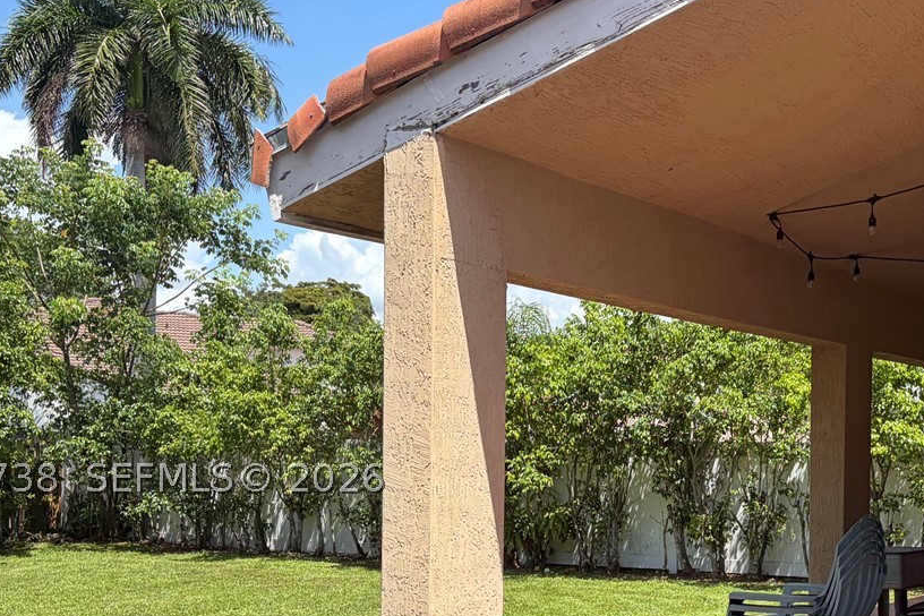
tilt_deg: +0.3
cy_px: 478
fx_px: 1360
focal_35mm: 53
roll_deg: -0.2
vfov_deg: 25.2
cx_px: 732
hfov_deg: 36.3
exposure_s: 1/1901
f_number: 1.6
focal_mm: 5.96
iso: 50
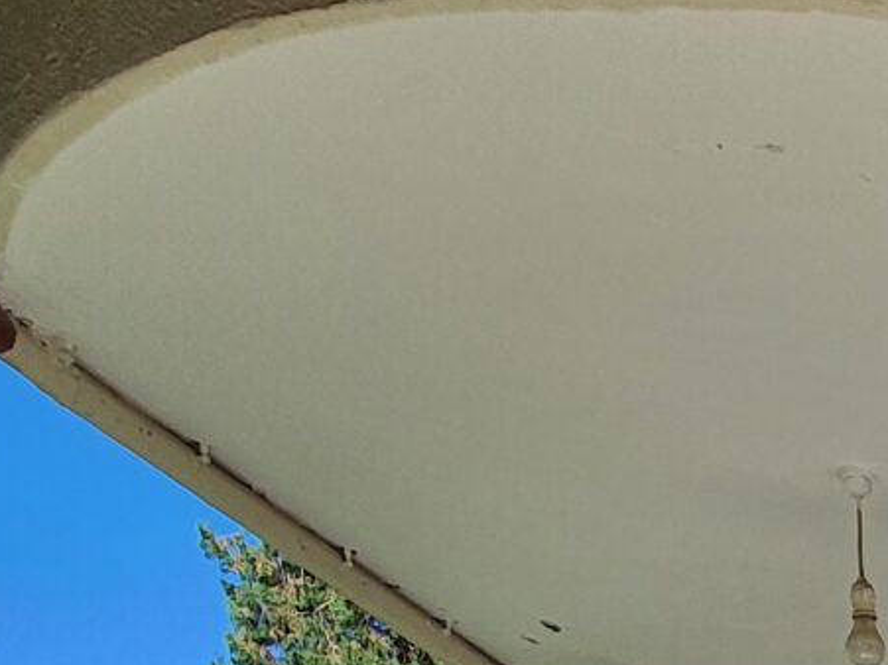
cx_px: 1268
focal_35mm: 59
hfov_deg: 25.9
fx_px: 1513
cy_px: 1251
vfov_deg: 18.4
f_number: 2.2
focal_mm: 1.8
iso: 50
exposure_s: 1/1014
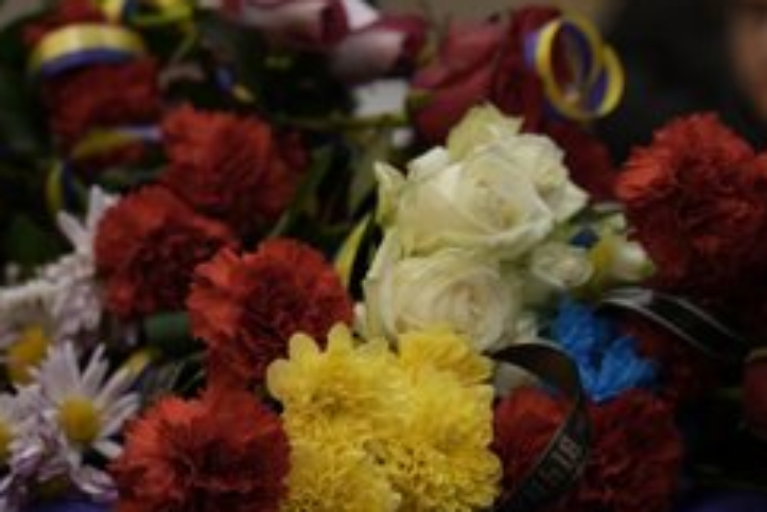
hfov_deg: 17.6
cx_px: 321
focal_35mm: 116
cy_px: 253
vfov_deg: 11.8
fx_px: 2473
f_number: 2.8
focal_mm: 70
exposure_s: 1/80
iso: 2000
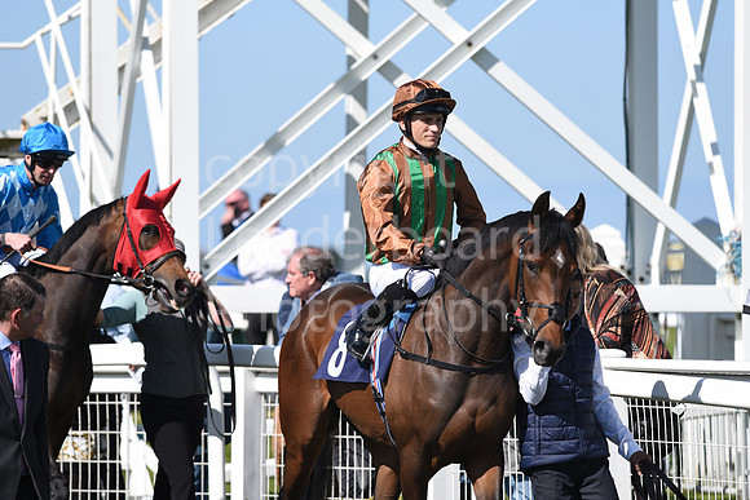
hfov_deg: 6.9
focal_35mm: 300
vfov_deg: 4.6
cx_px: 375
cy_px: 250
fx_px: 6251
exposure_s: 1/2500
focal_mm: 300
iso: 400
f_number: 5.6
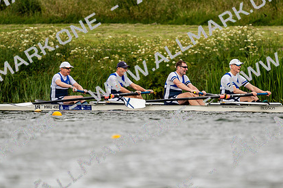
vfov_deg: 1.6
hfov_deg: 2.5
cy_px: 104
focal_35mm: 837
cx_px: 172
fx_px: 6577
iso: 320
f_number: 6.3
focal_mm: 600
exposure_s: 1/2000
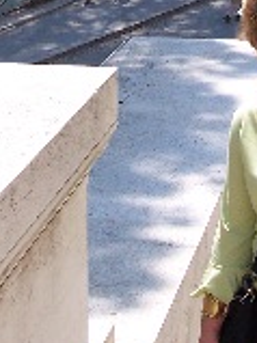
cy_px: -153
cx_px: 204
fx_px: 1417
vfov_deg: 13.1
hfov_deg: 10.3
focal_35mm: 143
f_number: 4.8
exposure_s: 1/350
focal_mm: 8
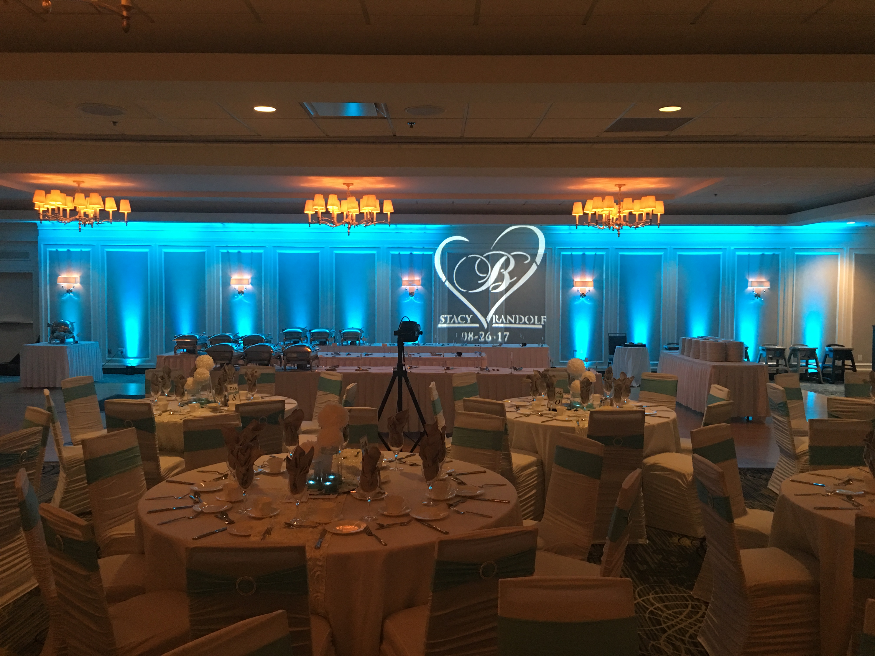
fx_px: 733
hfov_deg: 61.7
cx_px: 438
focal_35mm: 29
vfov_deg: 48.2
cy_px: 328
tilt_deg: -2.1
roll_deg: -0.9
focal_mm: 4.15
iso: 100
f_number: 2.2
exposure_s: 1/15
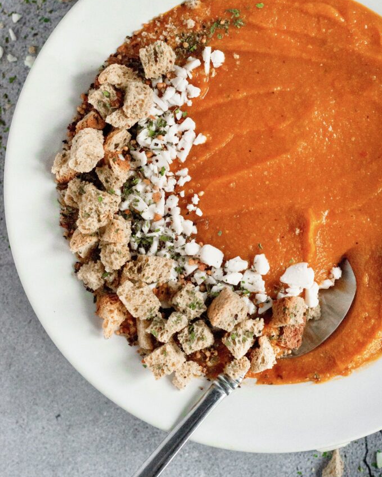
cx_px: 191
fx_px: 1201
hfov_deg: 18.1
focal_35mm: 85
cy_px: 236
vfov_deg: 22.5
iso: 1250
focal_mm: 50
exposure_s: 1/160
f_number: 5.6
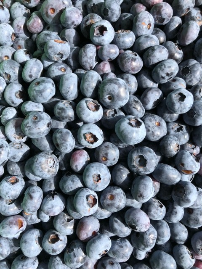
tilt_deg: -86.5
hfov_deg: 49.7
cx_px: 101
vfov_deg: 63.4
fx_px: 218
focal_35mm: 28
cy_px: 134
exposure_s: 1/533
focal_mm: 4
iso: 20
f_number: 1.8
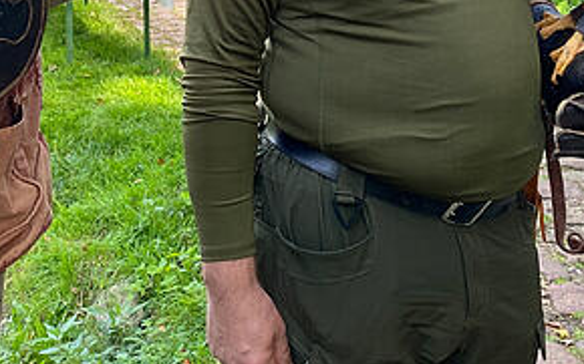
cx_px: 157
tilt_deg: -6.4
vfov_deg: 15.8
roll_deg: -0.6
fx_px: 1209
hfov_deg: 26.8
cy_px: -171
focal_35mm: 76
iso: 32
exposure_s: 1/122
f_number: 1.8
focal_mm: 4.25
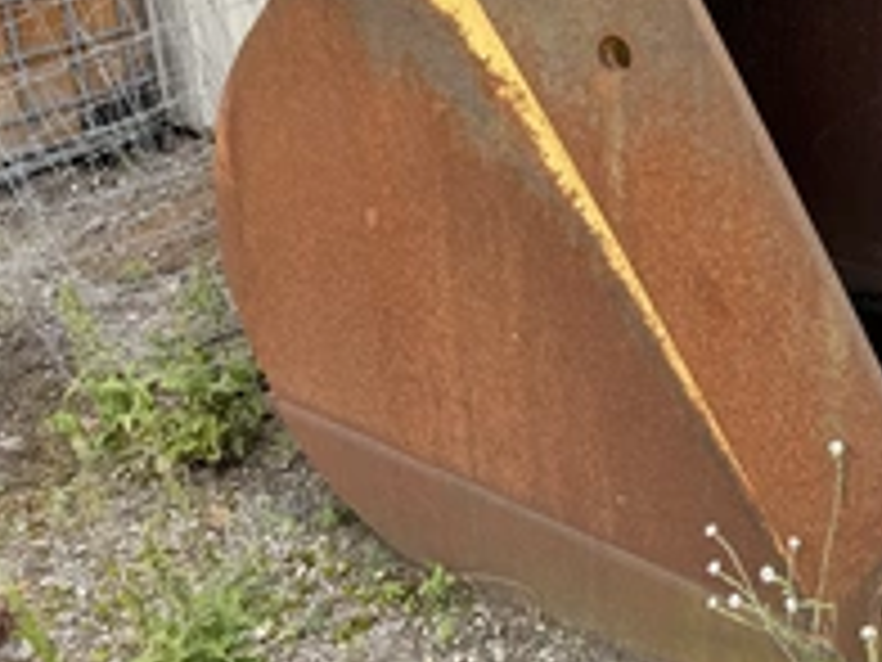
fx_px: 1248
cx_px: 837
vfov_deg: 28.9
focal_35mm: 49
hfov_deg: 35.9
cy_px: 117
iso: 80
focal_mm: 6.76
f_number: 1.78
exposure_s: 1/955
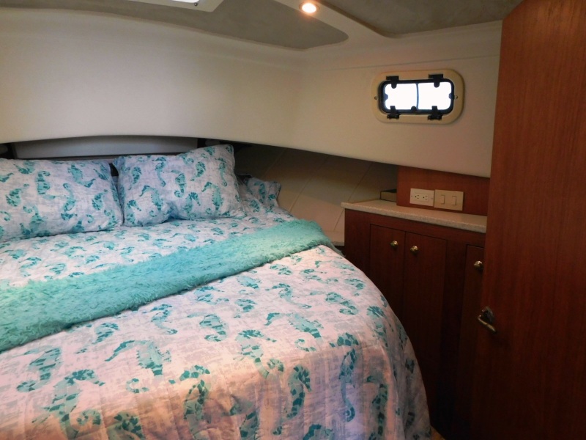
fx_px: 389
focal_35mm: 23
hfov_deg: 73.9
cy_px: 220
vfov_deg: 58.9
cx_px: 293
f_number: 3
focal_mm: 4
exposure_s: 1/30
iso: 280
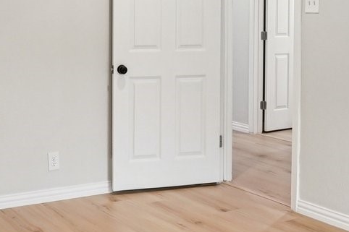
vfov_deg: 19.6
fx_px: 659
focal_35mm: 68
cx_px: 203
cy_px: 18
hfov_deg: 29.6
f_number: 8
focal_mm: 16
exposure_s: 1/25
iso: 400
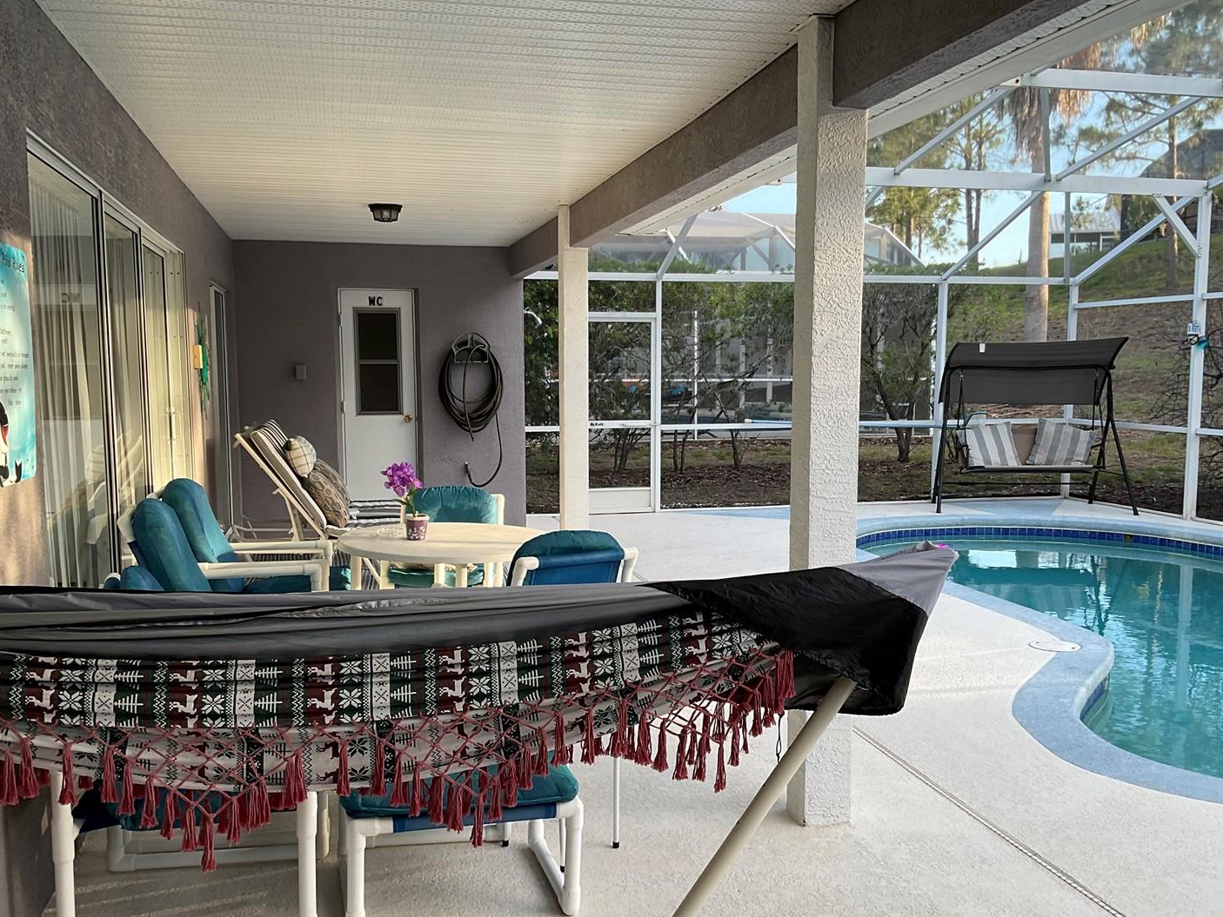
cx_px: 616
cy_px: 488
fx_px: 1166
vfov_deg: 42.9
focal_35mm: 33
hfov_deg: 55.3
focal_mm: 3
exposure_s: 1/120
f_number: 1.8
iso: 25
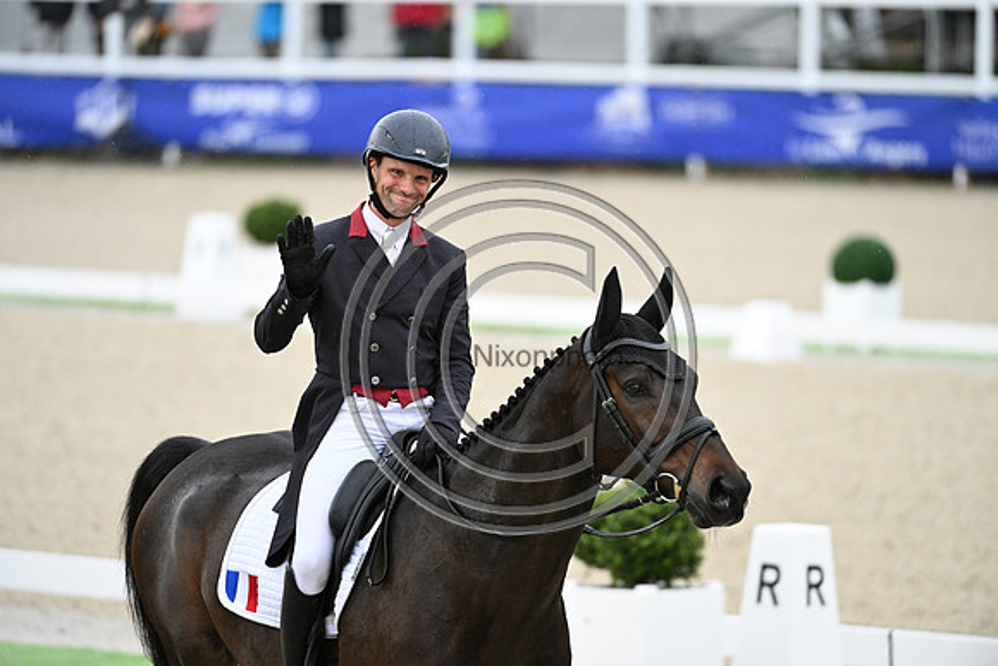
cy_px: 333
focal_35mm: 330
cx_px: 499
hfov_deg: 6.2
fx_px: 9150
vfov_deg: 4.2
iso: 3600
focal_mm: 330
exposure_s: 1/1250
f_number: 4.5
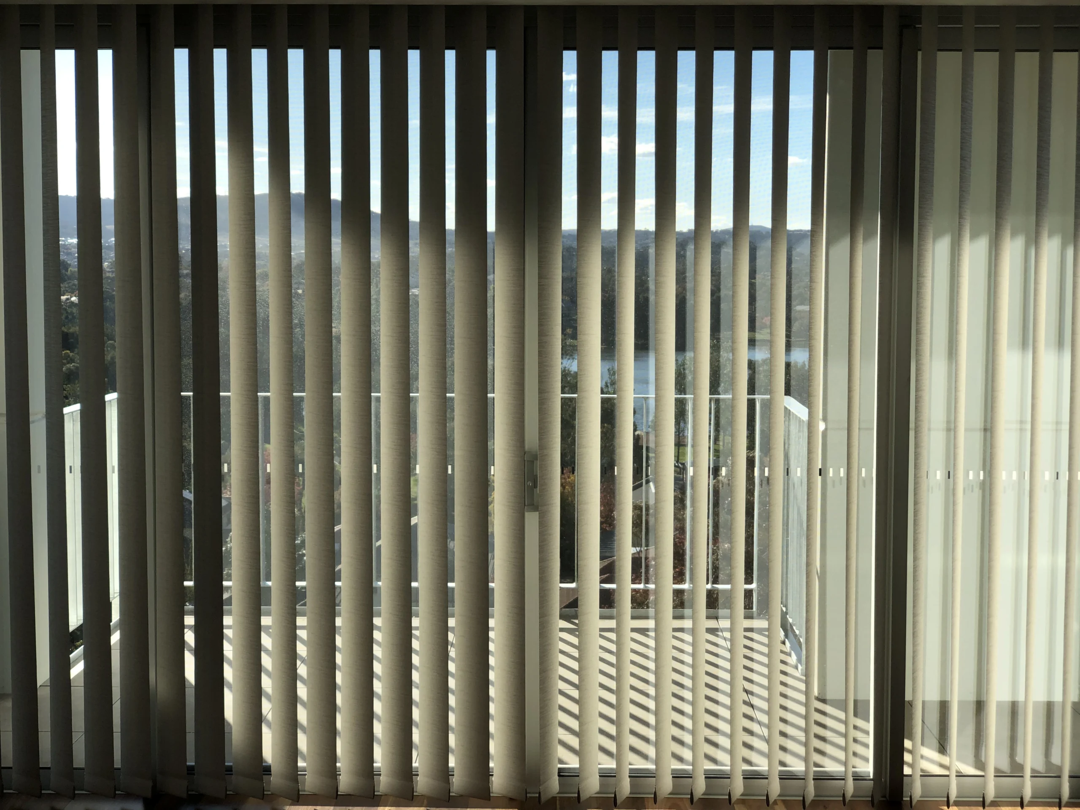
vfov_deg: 28.0
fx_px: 1622
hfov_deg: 36.8
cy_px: 405
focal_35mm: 52
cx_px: 540
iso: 16
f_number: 2.4
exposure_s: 1/564
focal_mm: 6
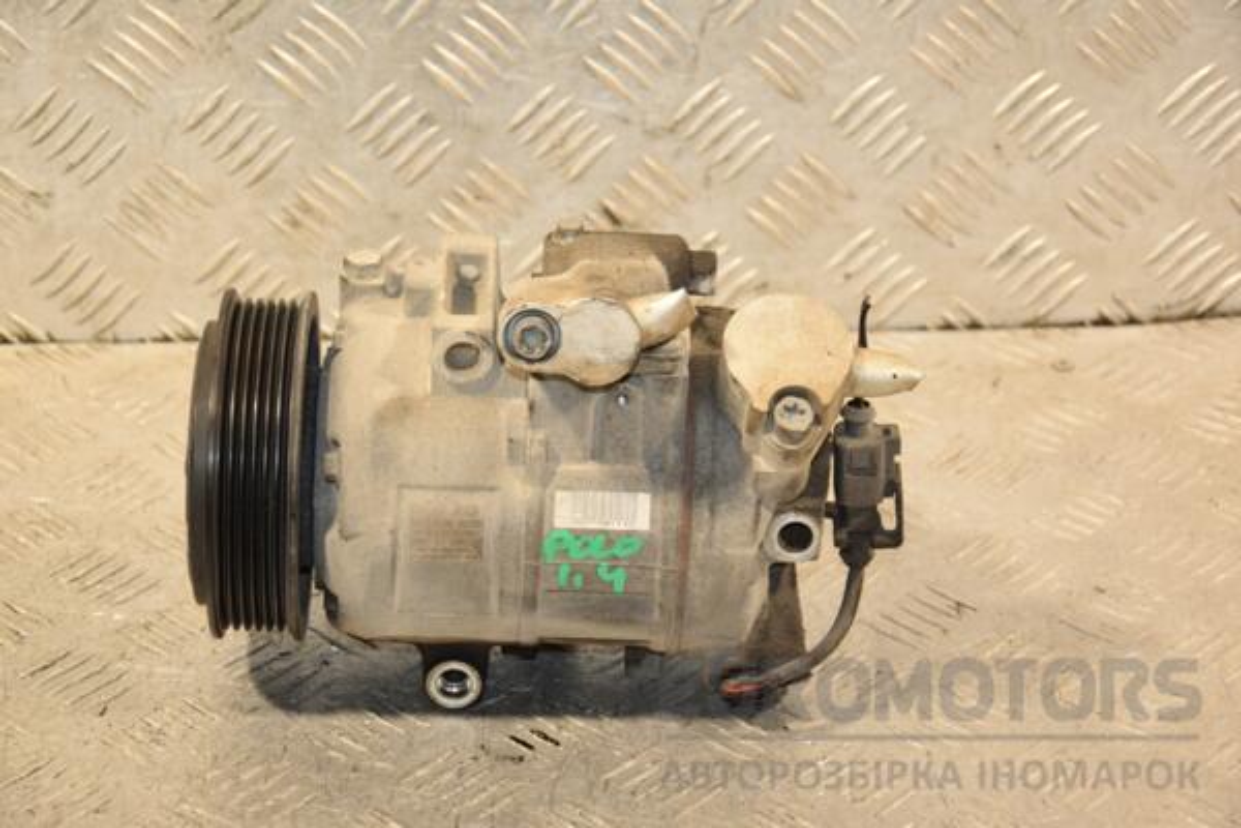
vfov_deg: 13.8
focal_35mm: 99
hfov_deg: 20.6
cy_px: 414
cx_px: 620
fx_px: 3412
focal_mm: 66
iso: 800
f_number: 5.3
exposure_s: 1/125
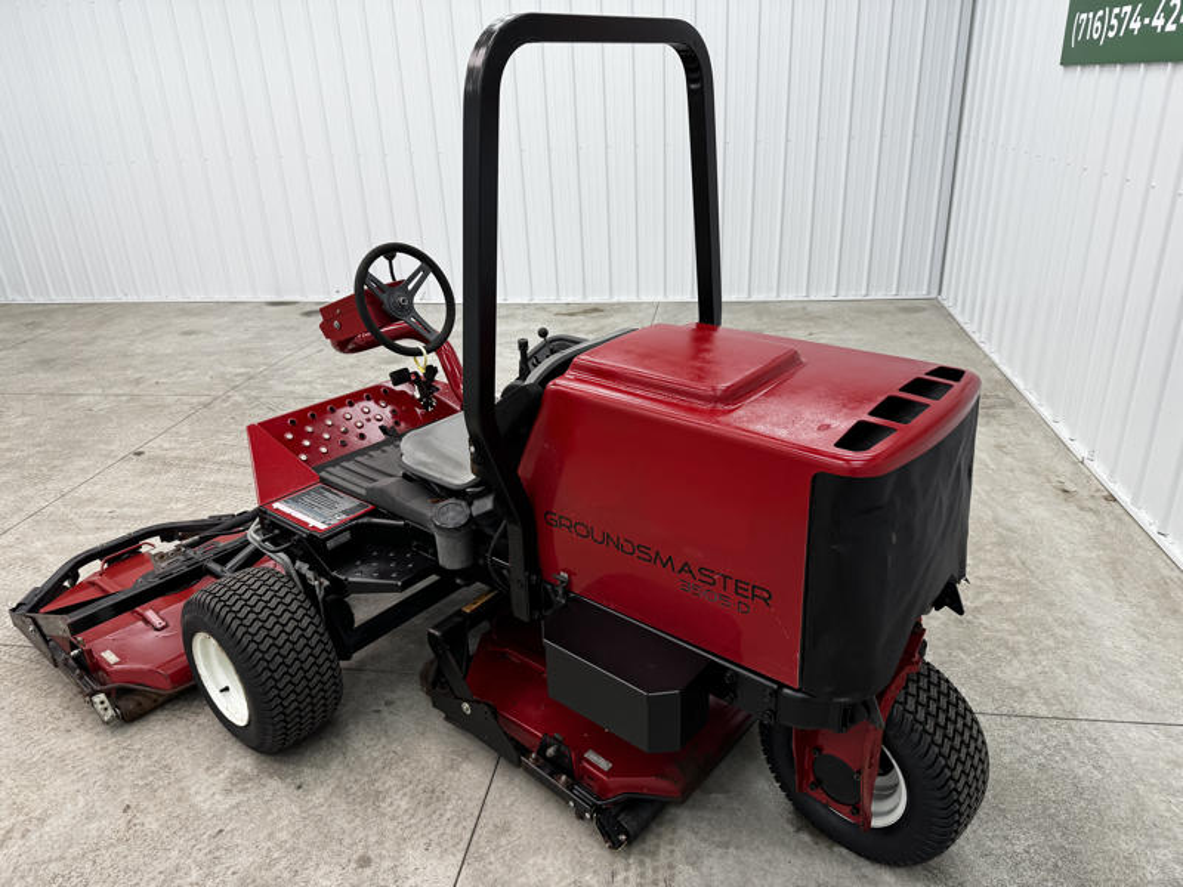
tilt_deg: -24.8
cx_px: 592
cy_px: 444
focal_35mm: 24
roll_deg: +2.5
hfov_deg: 71.6
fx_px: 820
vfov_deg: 56.8
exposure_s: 1/120
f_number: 1.78
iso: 80
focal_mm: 6.76
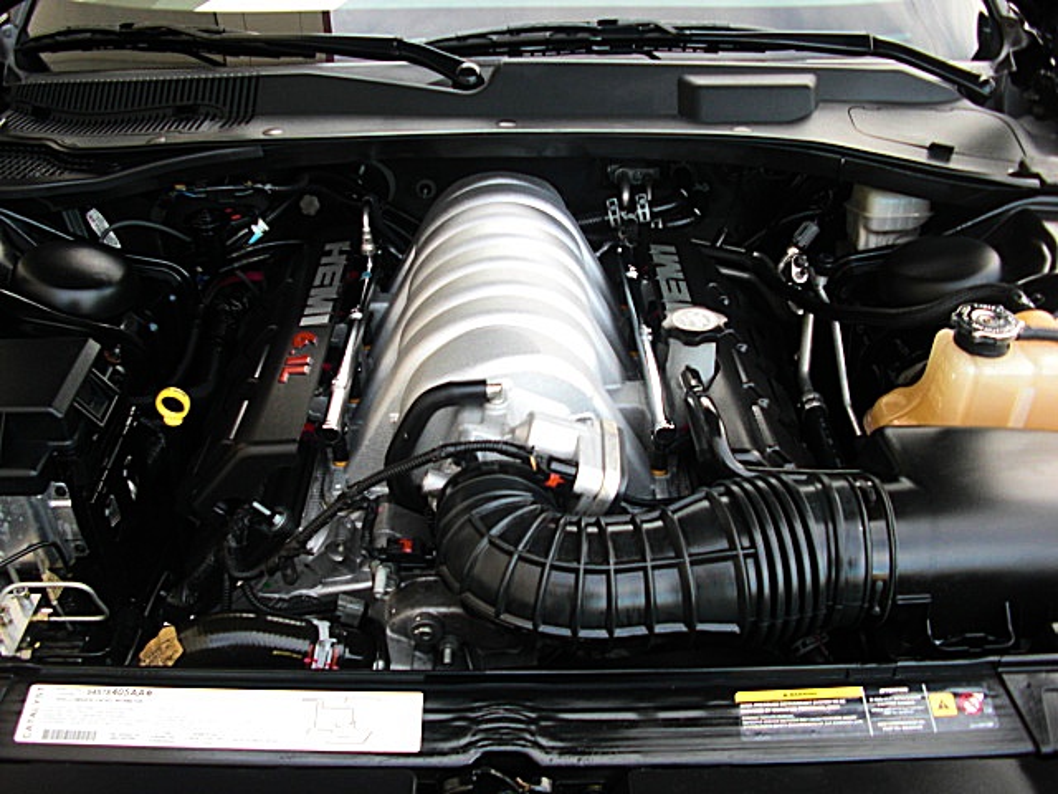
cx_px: 529
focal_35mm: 36
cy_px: 397
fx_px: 1100
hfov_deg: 51.4
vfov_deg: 39.7
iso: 100
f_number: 2.8
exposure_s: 1/100
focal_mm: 6.3
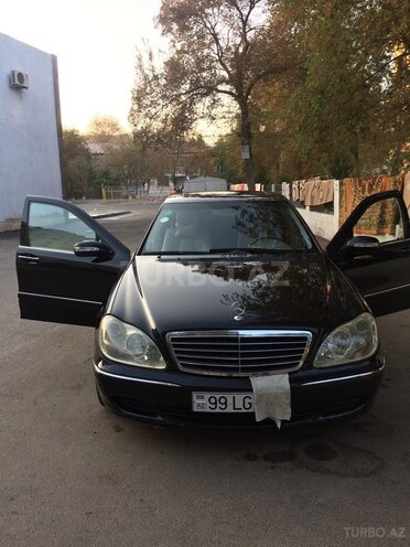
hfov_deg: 48.2
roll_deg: +2.6
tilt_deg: -13.0
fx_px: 458
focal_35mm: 29
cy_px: 274
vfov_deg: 61.7
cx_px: 205
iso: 40
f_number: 2.2
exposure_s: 1/100
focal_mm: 4.15
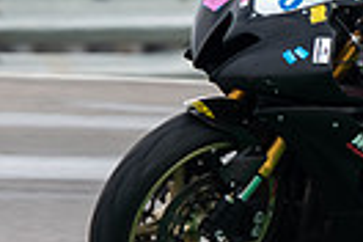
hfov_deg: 0.5
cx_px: 471
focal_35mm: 4341
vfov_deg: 0.3
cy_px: 3
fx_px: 43768
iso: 200
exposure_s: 1/500
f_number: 6.3
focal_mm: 600
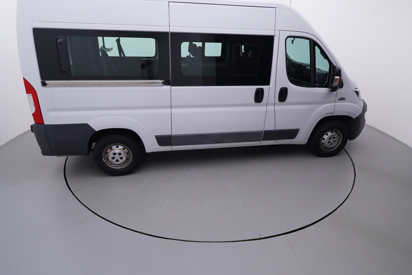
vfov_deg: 56.2
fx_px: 258
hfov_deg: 77.3
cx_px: 206
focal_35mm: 22
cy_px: 138
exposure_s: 1/80
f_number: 5
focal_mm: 15
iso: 200
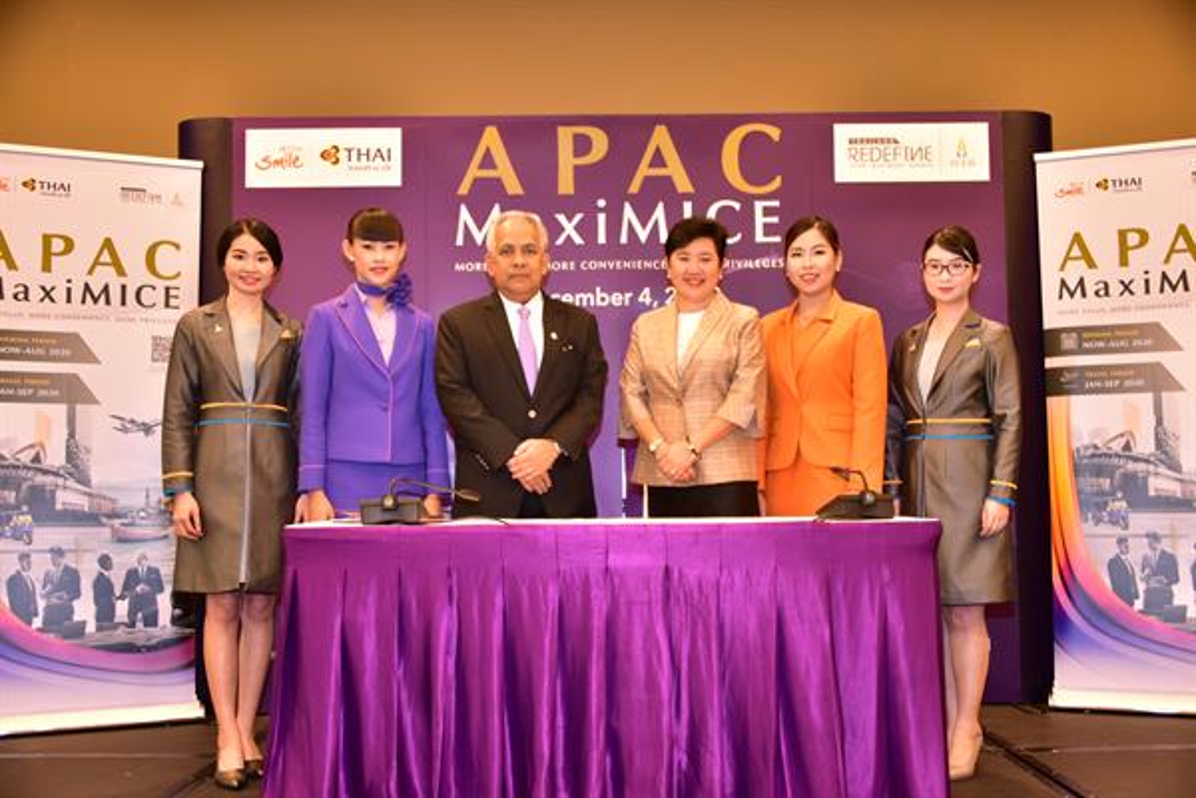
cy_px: 399
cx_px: 598
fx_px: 1196
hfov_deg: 53.1
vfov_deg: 36.9
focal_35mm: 36
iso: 2200
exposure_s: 1/60
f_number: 4
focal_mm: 36
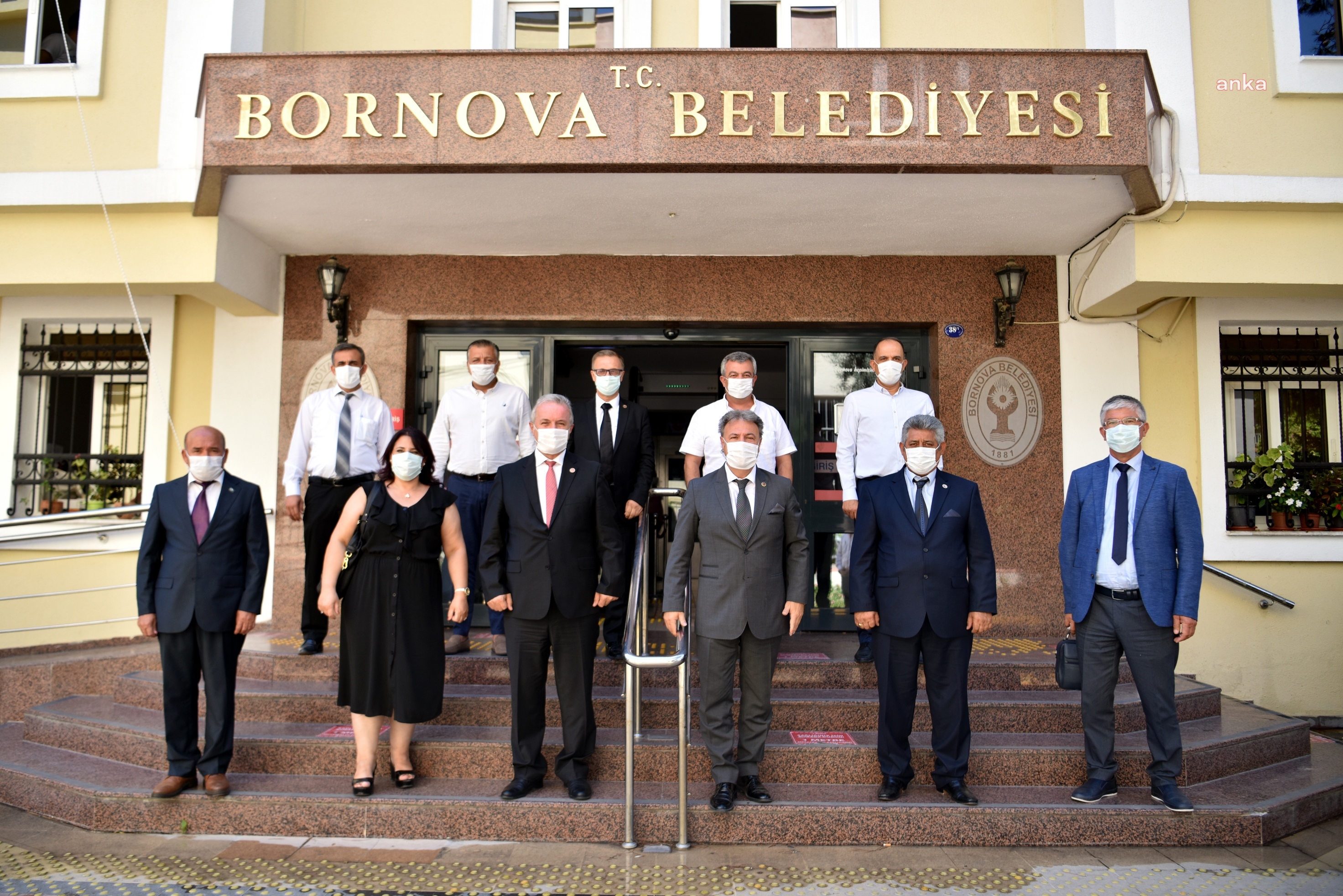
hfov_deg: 67.4
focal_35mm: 27
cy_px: 448
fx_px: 1008
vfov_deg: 48.0
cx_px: 672
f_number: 2.8
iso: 250
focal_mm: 27
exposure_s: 1/1000
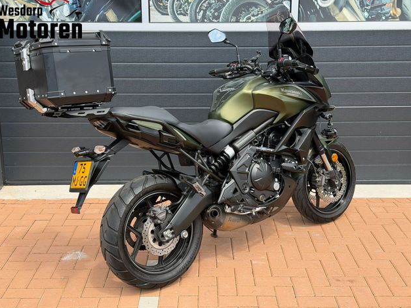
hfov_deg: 38.9
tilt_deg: -14.5
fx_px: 582
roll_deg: +0.0
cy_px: 152
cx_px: 208
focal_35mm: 49
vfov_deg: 29.7
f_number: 1.78
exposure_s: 1/1285
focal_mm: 6.76
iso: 64
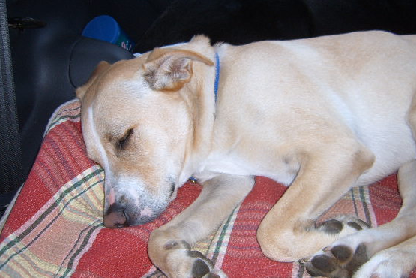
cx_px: 220
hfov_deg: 46.4
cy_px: 131
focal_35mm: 42
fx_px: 485
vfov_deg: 31.9
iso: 69
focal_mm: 5.8
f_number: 2.8
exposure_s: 1/30
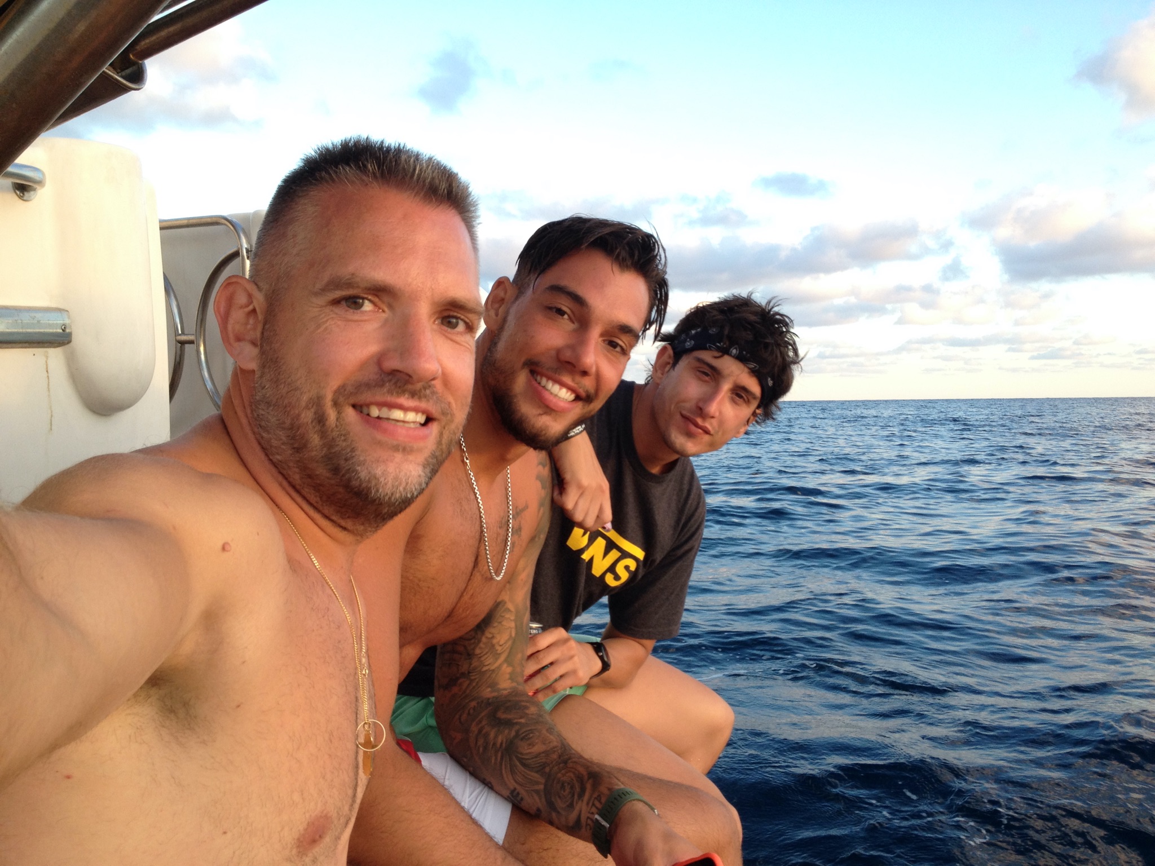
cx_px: 578
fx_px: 1168
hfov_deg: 52.6
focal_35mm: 35
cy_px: 433
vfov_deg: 40.7
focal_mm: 4.28
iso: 50
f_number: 2.4
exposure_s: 1/138
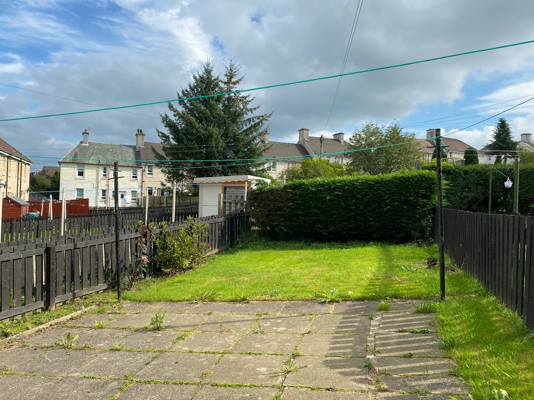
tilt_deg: +0.9
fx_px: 401
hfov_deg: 67.3
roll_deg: -2.7
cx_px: 267
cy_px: 200
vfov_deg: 53.1
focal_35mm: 26
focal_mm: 4.25
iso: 32
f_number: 1.8
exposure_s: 1/1779
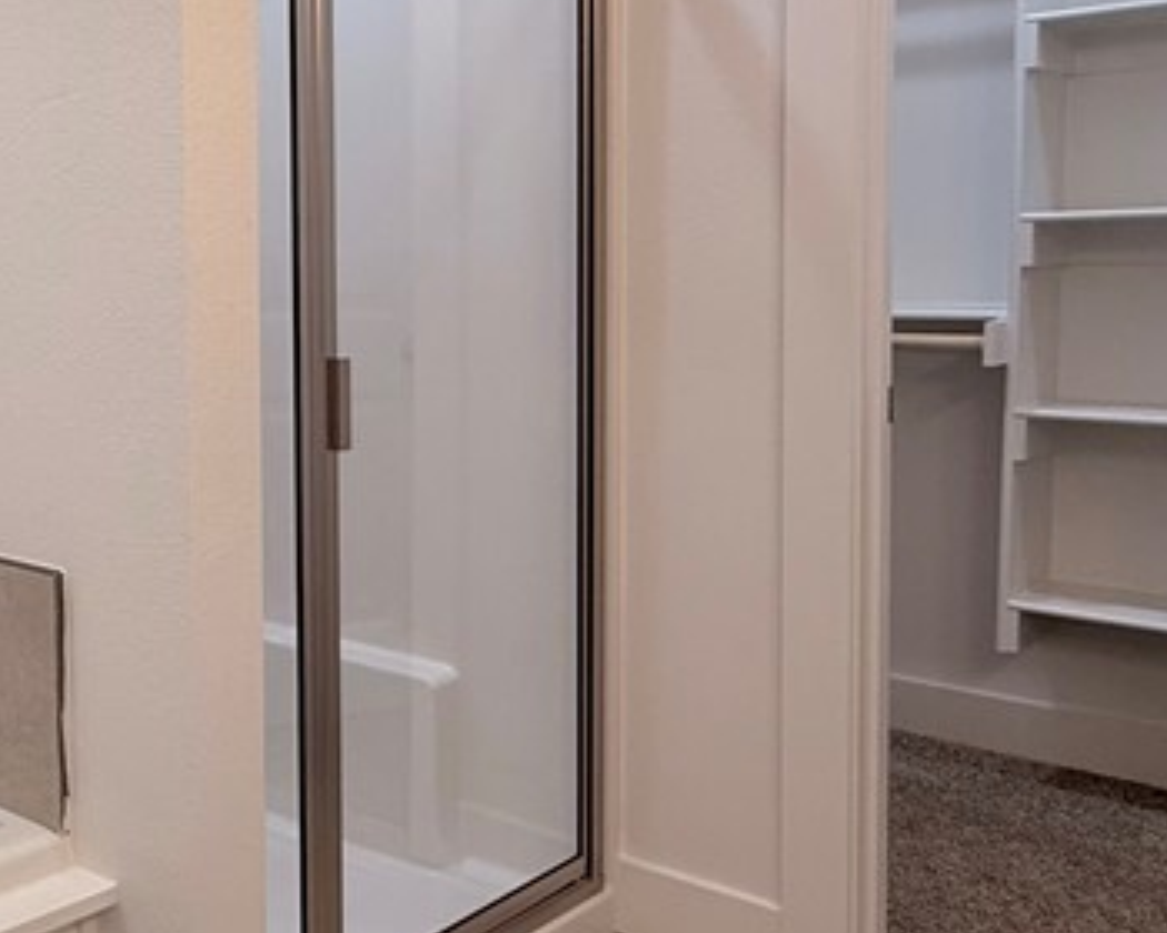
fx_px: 1382
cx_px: -167
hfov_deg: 37.1
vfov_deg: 37.1
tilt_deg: -4.1
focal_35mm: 40
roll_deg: +2.1
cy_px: 347
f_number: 2.2
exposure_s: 1/120
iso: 80
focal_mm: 2.22
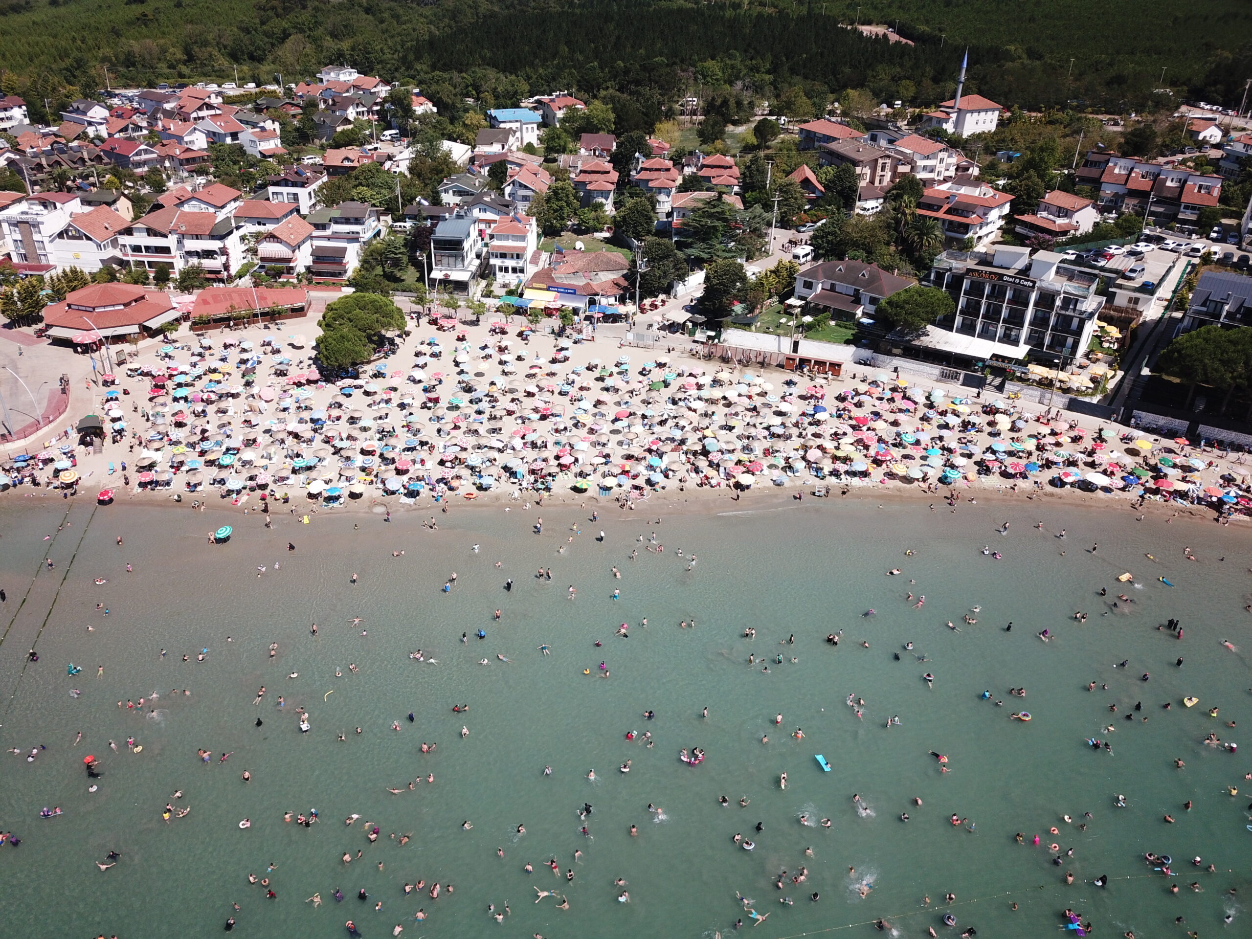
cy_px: 470
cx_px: 626
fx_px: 940
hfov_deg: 67.3
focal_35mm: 26
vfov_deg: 53.1
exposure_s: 1/1460
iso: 100
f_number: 2.2
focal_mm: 4.73
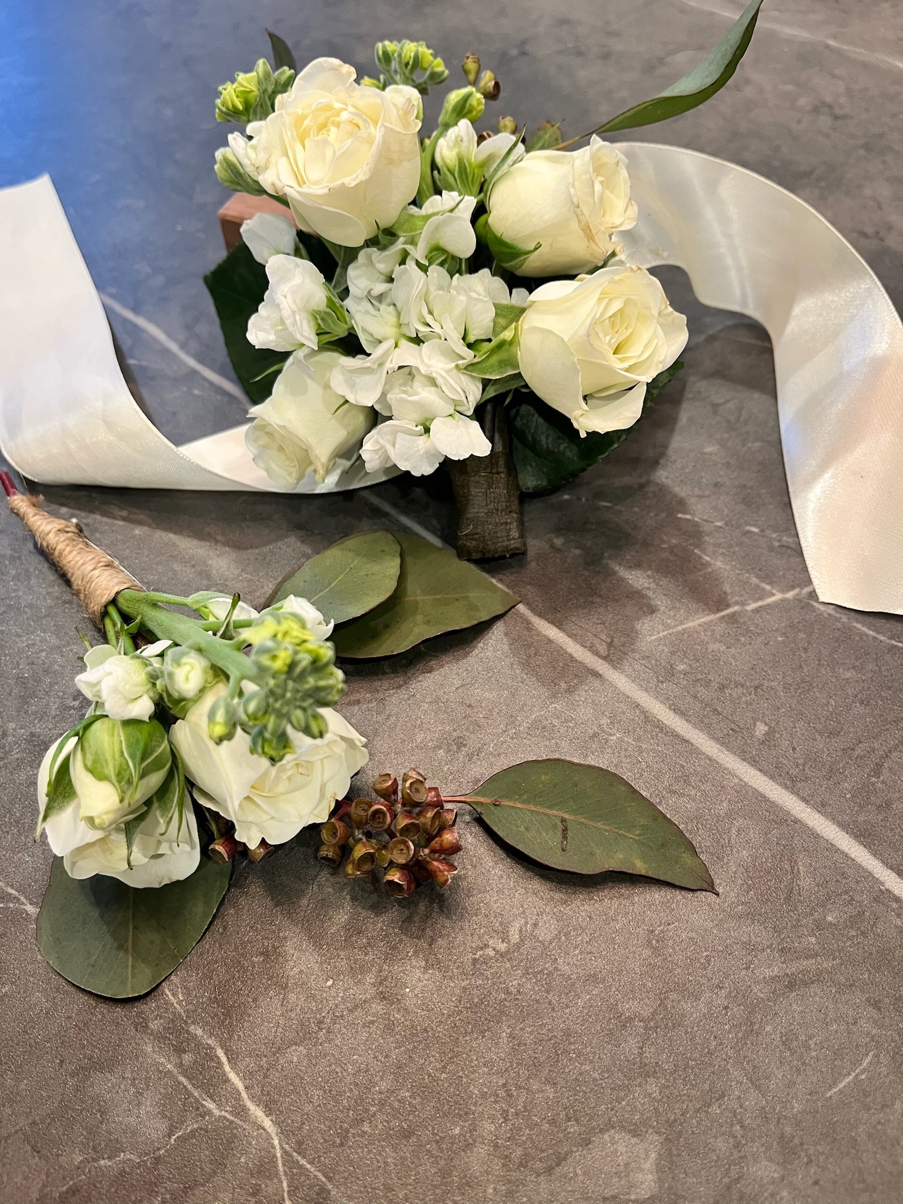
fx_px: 904
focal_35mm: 26
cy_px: 602
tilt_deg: -54.7
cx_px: 452
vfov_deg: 67.3
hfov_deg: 53.1
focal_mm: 5.1
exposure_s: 1/60
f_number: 1.6
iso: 160
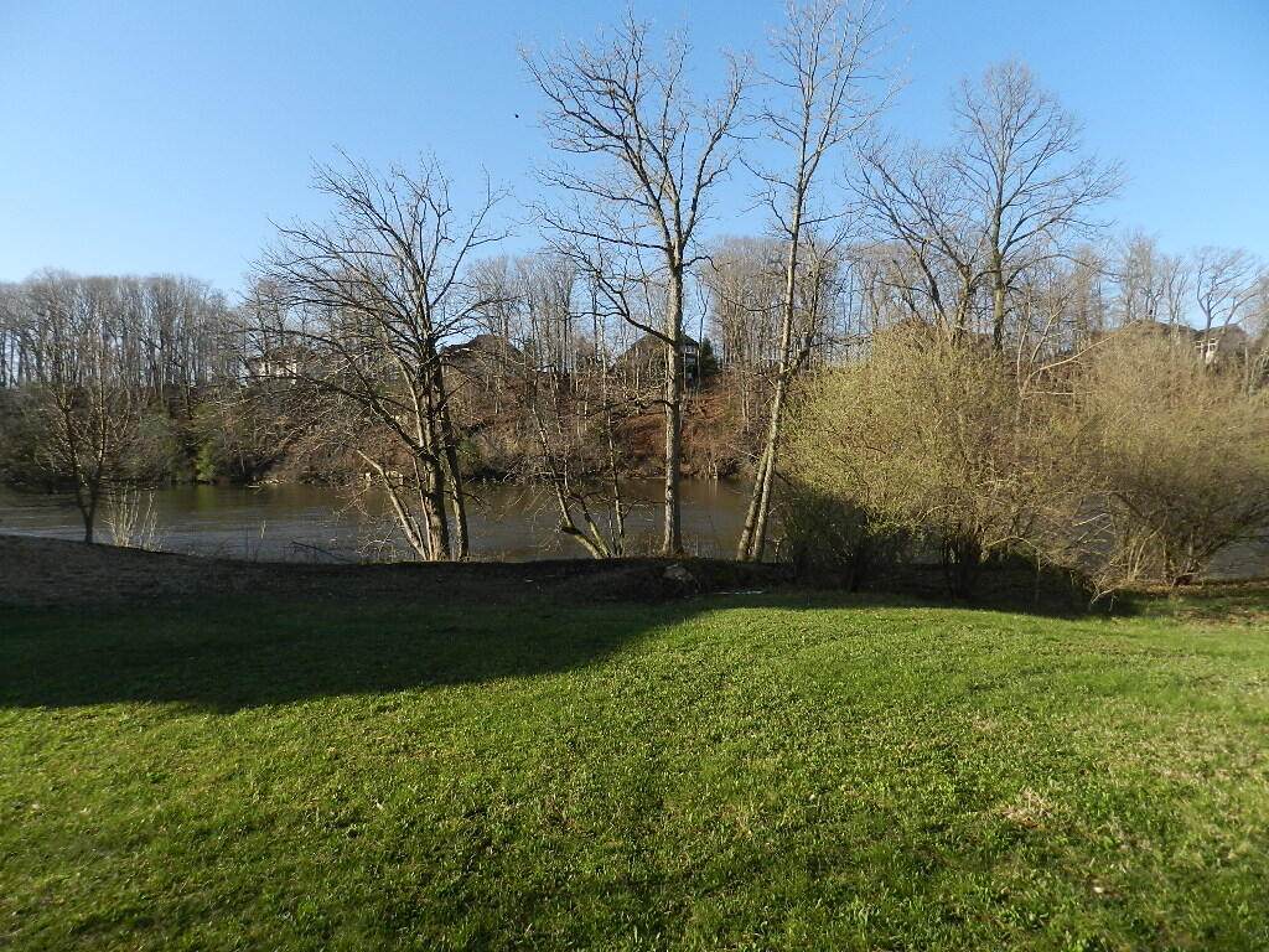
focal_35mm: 23
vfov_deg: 58.9
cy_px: 476
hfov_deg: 73.9
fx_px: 843
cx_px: 634
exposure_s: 1/1000
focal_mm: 4
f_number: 3.4
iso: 160
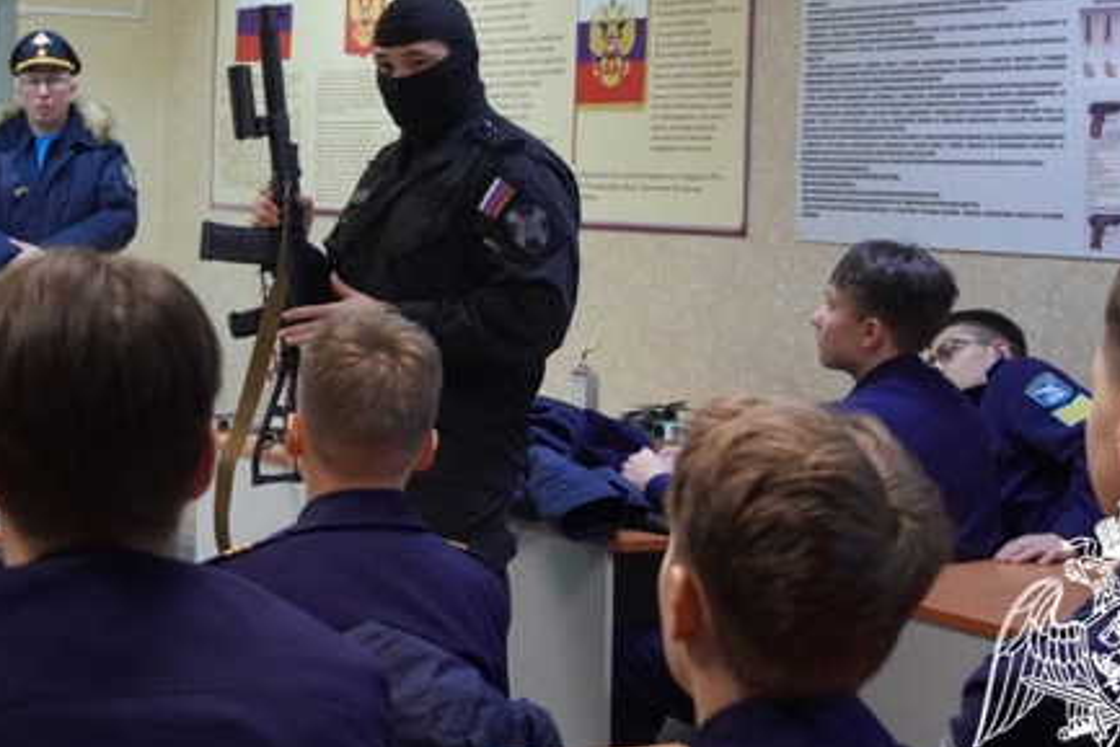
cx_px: 335
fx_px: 2583
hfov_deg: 24.3
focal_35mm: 83
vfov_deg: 16.4
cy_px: 165
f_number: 4.5
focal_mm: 32
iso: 6400
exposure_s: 1/125
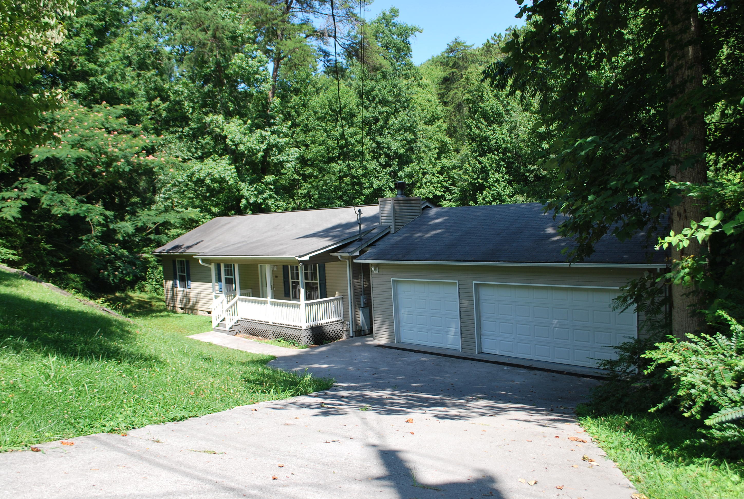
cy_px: 250
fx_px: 621
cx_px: 372
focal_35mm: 30
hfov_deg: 61.8
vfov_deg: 43.8
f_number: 6.3
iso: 100
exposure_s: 1/160
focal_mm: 20
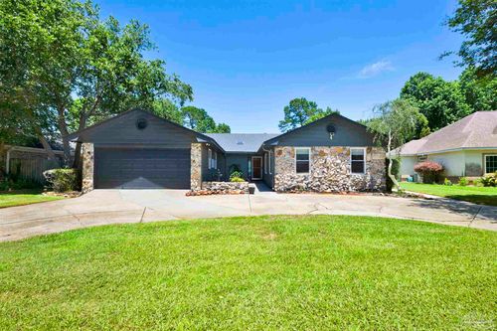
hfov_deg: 100.4
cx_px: 248
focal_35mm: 15
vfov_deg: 77.3
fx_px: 207
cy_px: 166
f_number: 11
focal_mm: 15
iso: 400
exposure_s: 1/500
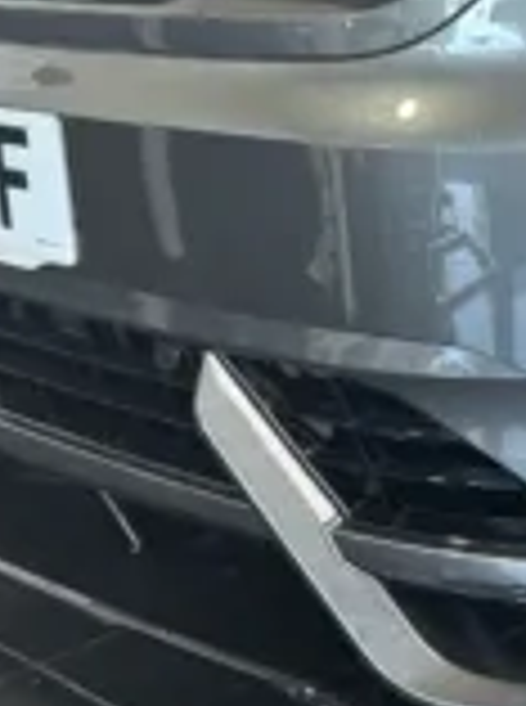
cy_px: 52
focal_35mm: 83
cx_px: 670
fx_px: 1689
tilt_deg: -7.2
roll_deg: +0.3
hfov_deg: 16.8
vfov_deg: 22.9
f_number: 1.6
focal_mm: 5.96
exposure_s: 1/50
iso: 80
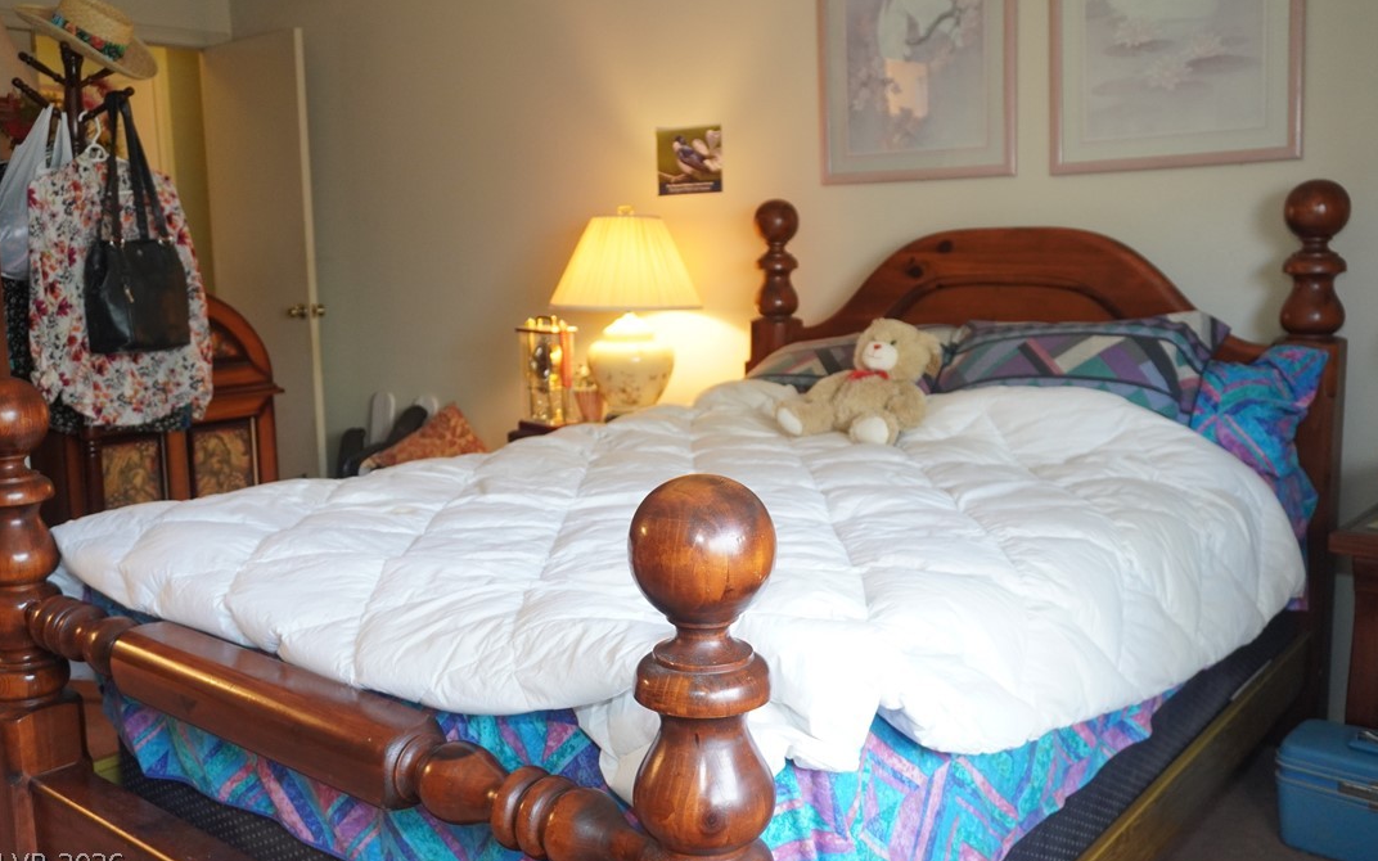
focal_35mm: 33
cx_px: 688
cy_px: 419
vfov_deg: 38.8
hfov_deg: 58.9
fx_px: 1221
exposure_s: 1/60
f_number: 4
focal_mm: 21
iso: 1250
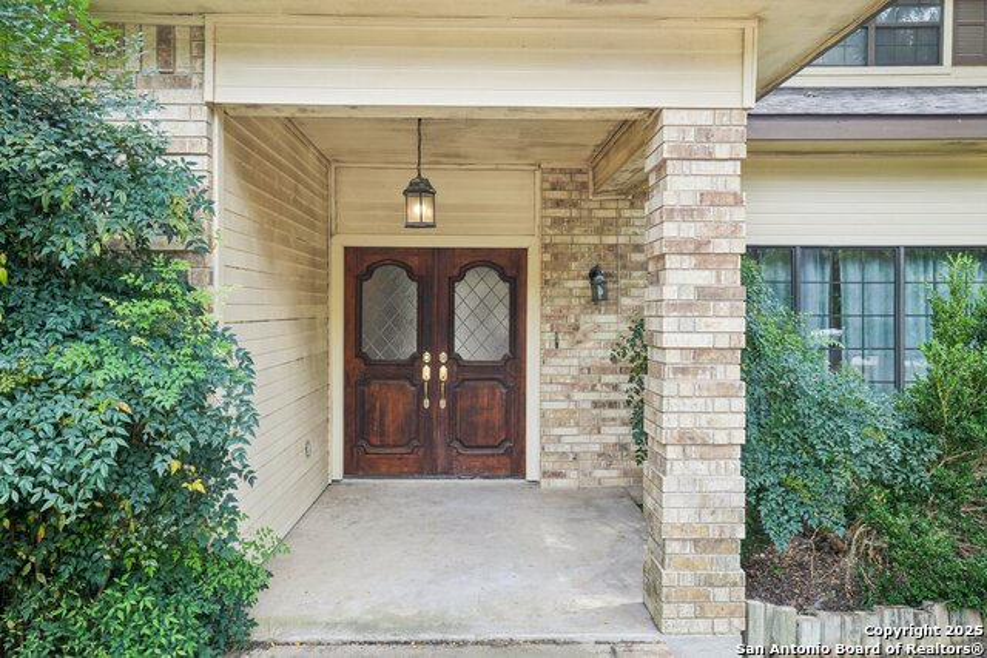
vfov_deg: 49.6
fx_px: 713
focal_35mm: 26
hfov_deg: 69.4
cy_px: 329
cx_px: 494
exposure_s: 1/45
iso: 200
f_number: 8
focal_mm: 26
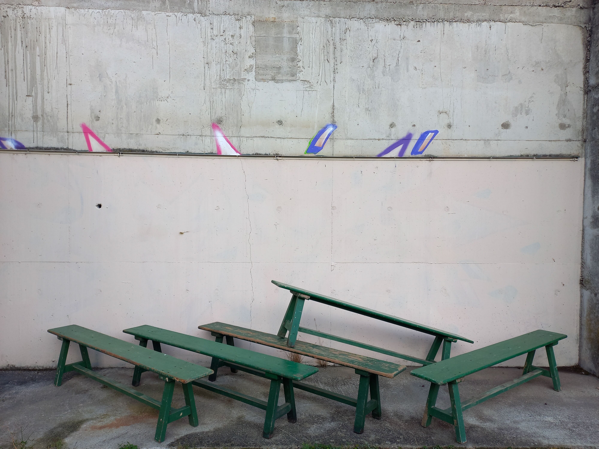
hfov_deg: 69.4
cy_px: 224
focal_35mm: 25
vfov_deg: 54.9
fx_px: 433
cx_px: 300
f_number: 1.8
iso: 50
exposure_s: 1/129
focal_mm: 4.65
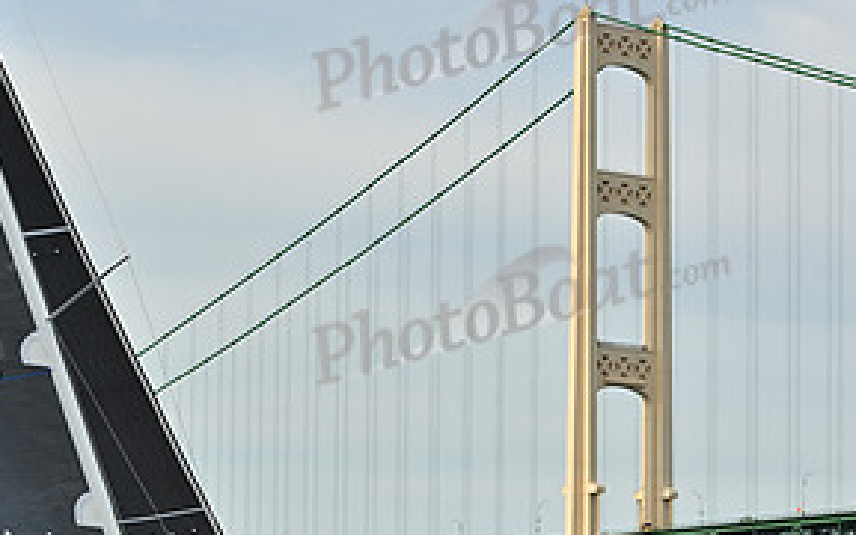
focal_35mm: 154
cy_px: 504
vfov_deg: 8.5
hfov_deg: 13.5
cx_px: 160
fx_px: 3593
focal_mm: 75
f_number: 8
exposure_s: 1/1000
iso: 320
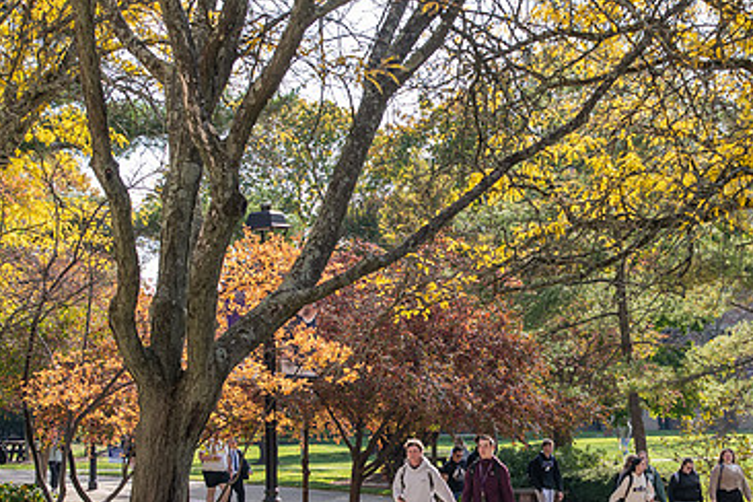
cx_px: 531
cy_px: 308
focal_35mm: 111
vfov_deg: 12.3
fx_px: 2322
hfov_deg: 18.3
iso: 250
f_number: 6.3
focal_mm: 70
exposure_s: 1/320
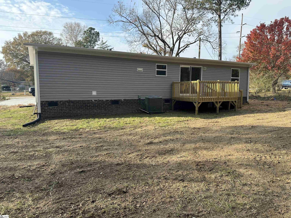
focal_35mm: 24
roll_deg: +0.0
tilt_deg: -6.3
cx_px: 146
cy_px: 109
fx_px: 202
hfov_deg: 71.6
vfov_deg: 56.8
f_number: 1.78
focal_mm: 6.86
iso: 80
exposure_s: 1/1453
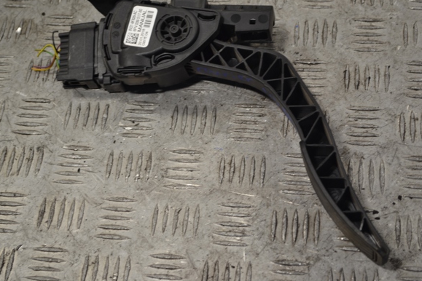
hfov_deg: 27.1
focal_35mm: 75
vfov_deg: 18.3
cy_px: 128
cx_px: 206
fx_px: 874
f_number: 5.3
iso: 100
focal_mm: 45
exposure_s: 1/30
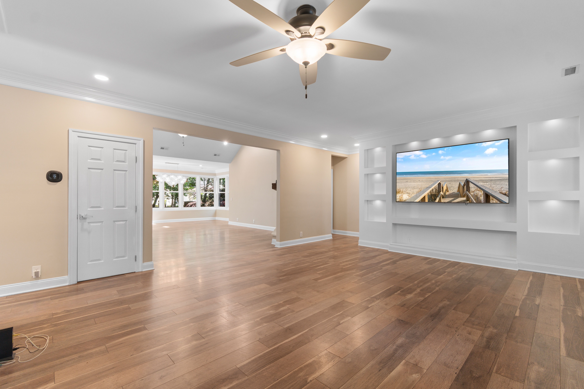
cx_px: 292
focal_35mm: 15
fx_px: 243
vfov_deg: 77.3
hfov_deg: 100.4
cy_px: 194
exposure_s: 1.6
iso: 100
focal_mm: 10
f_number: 4.5
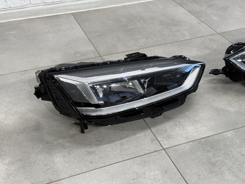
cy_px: 92
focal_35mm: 48
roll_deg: -0.1
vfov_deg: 30.3
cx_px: 122
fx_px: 340
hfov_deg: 39.7
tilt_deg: -36.5
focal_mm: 6.76
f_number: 1.78
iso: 100
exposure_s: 1/100
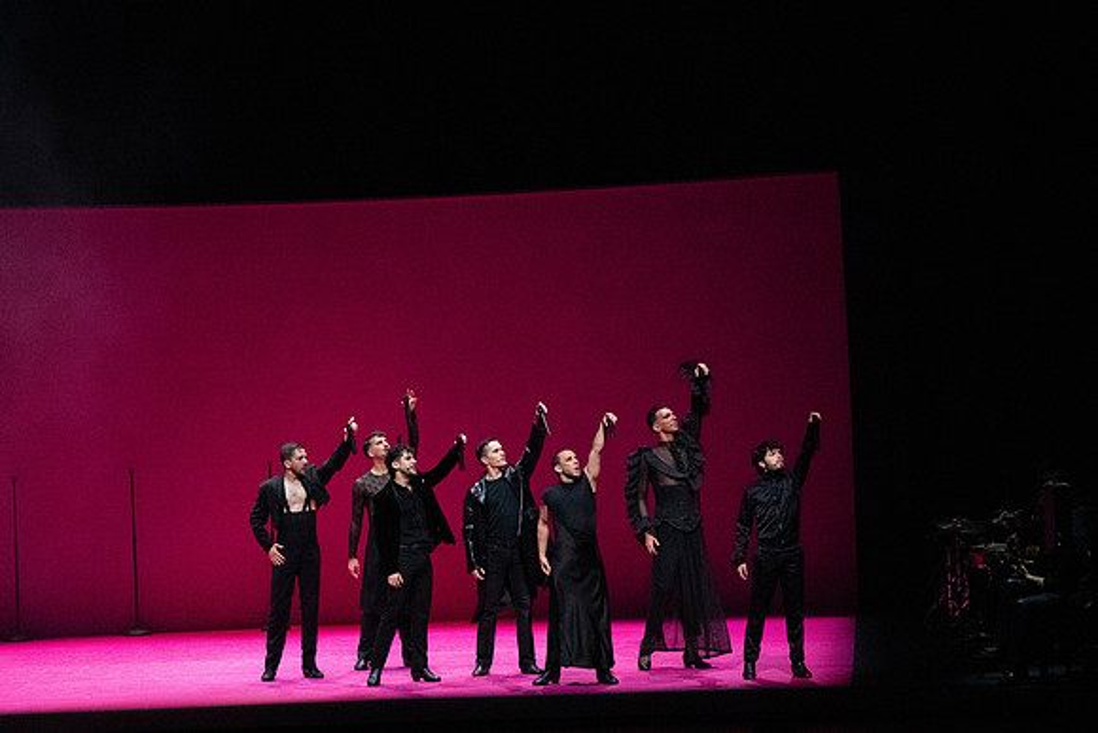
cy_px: 366
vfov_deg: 9.0
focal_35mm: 152
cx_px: 549
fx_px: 4637
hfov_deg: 13.5
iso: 25600
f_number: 9
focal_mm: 152
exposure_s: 1/400
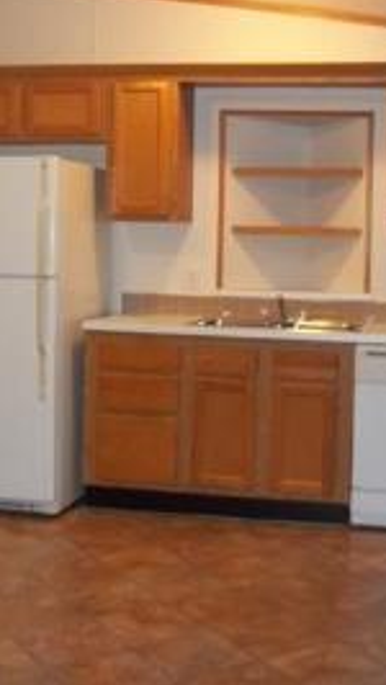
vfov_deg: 38.4
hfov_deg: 22.2
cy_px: 309
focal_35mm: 54
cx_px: 260
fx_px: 981
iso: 320
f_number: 3.3
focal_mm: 5.9
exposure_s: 1/30
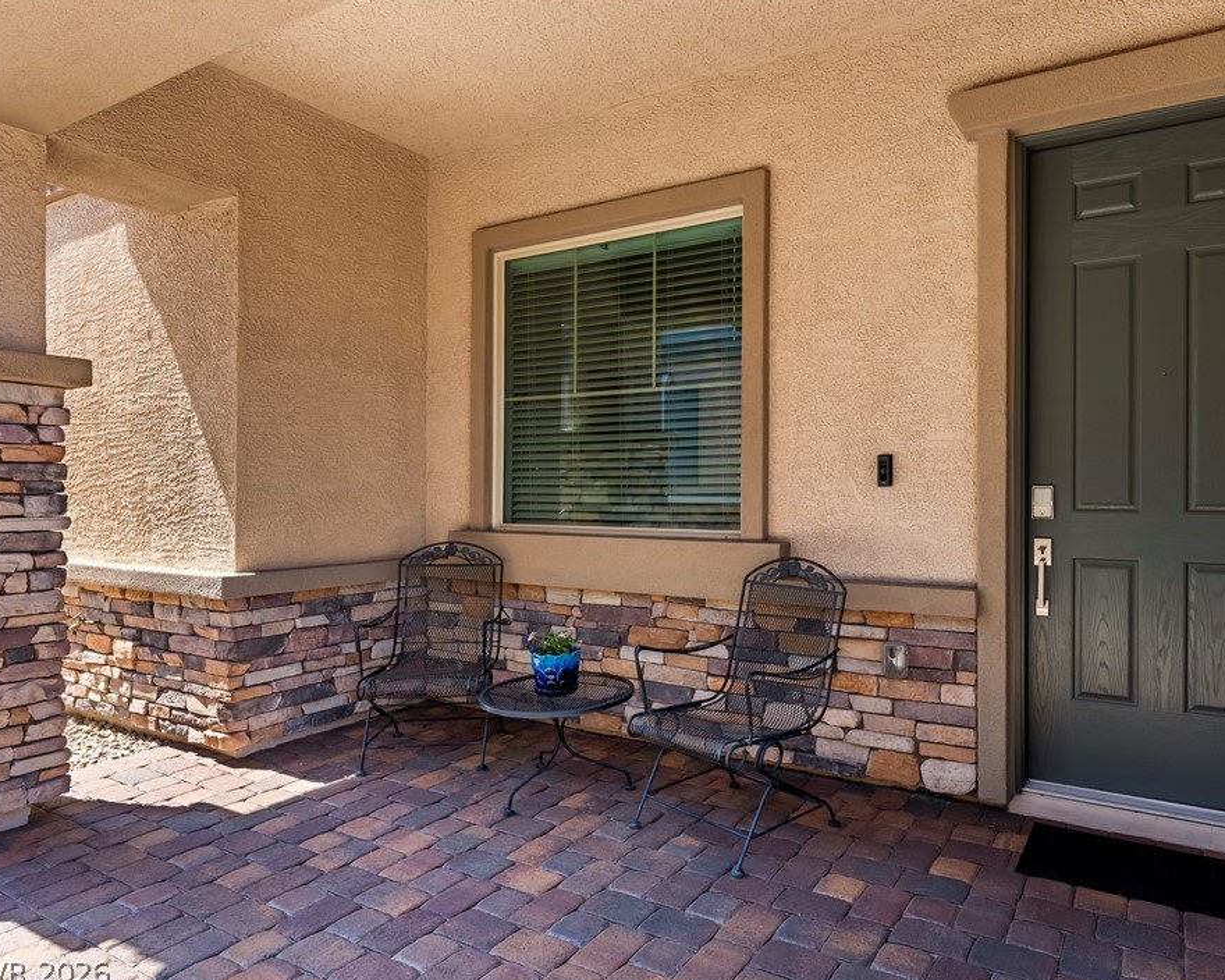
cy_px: 491
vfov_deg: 63.1
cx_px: 718
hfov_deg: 74.4
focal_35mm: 22
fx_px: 798
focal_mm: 19
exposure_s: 1/5000
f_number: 8
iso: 400
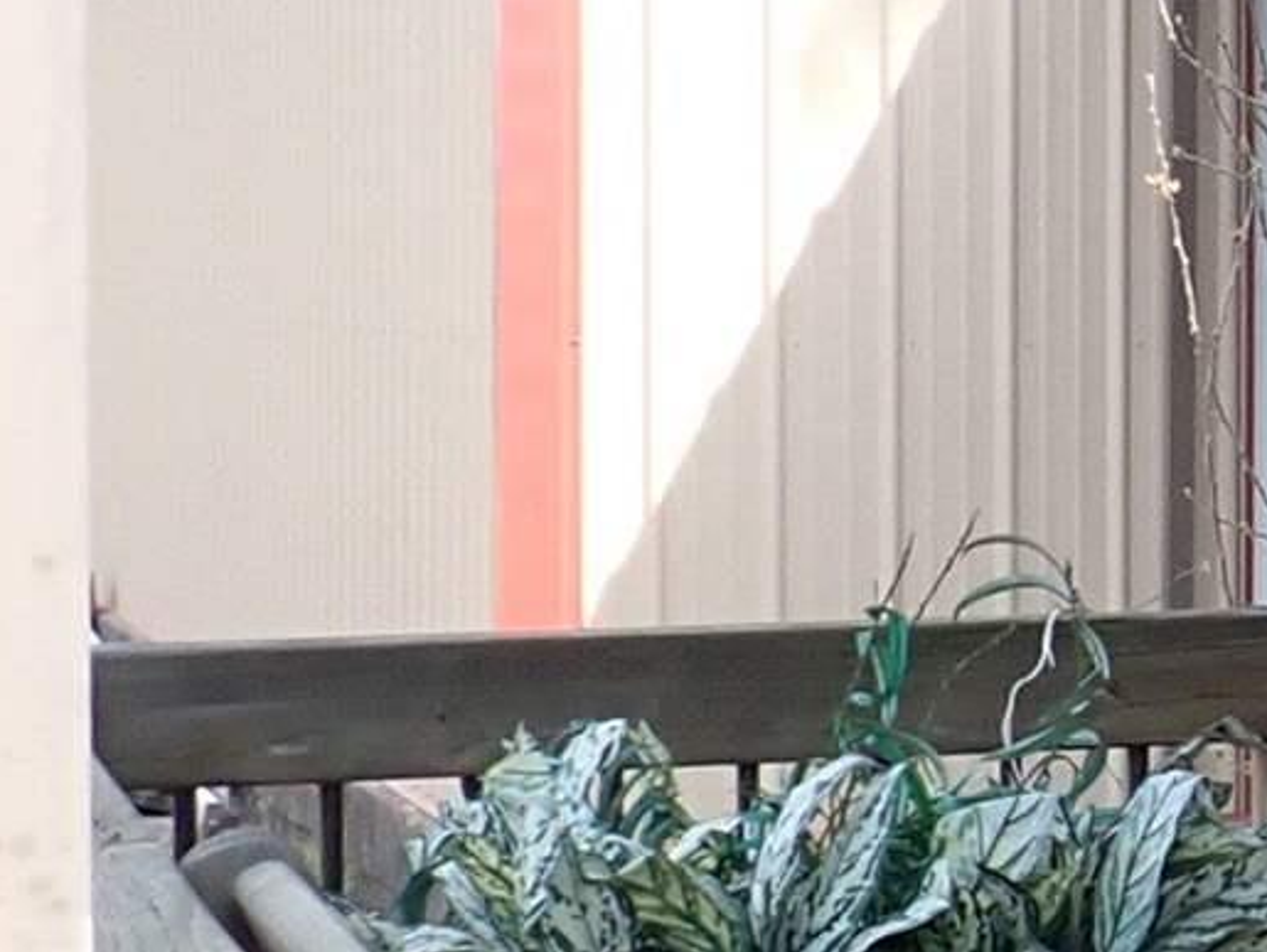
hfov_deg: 11.2
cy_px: 443
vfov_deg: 10.0
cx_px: 2965
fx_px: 5457
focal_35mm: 149
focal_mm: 4.5
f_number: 2.8
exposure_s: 1/250
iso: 100
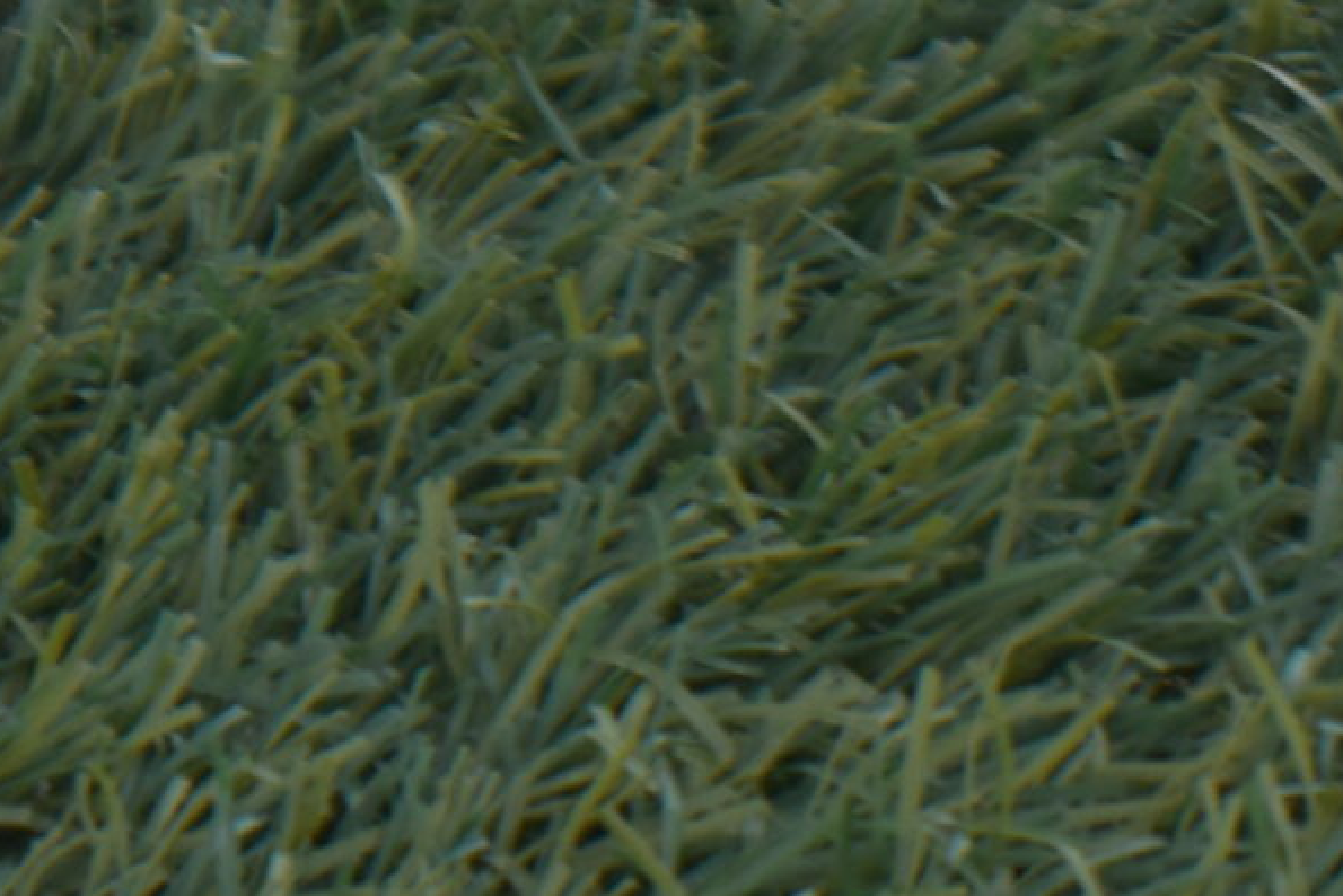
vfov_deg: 3.8
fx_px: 13252
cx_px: -1280
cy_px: -746
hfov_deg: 5.7
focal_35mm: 355
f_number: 5.6
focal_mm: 55
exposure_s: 1/320
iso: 200
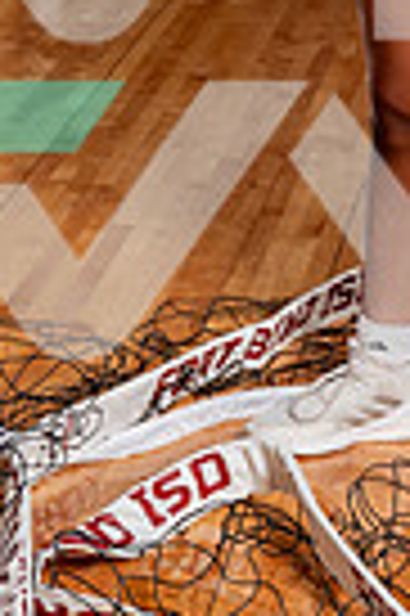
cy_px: -94
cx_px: 527
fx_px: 2809
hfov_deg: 8.2
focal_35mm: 164
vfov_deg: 12.3
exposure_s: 1/250
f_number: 5.6
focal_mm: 50
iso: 200
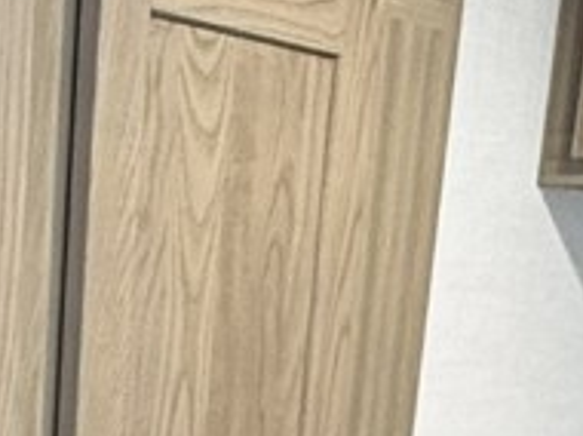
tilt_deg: -18.5
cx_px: -20
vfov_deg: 12.5
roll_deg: -1.6
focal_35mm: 103
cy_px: 900
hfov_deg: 18.5
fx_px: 1733
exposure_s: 1/60
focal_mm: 2.22
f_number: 2.2
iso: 250
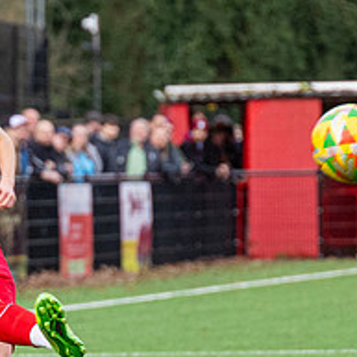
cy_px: 188
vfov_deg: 2.4
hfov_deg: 2.4
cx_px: -110
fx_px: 8354
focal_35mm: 716
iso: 800
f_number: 4
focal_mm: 140
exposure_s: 1/1600
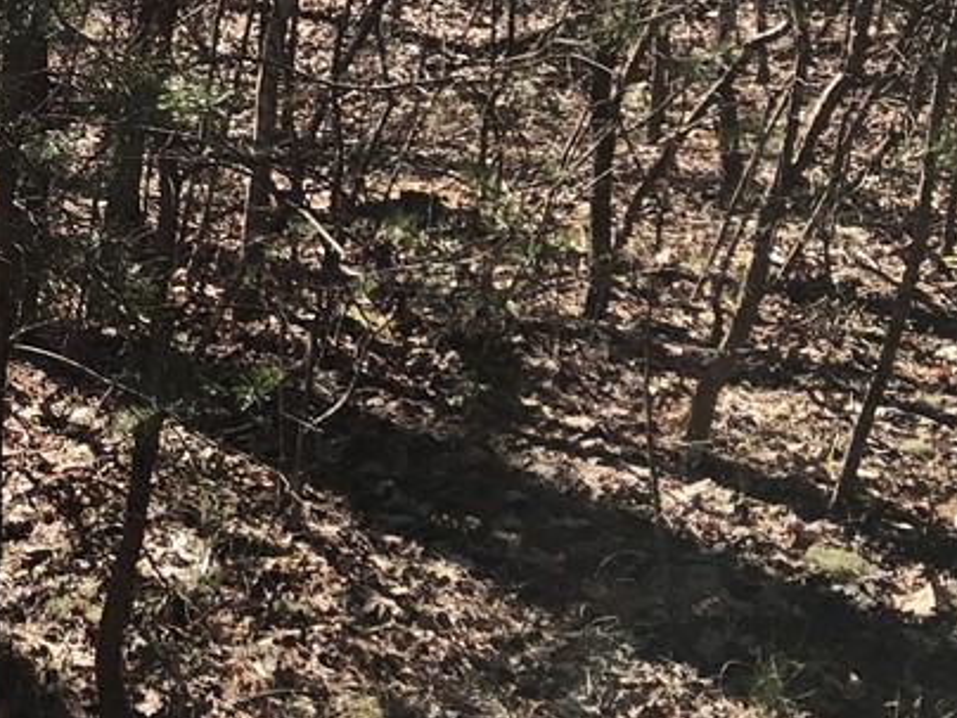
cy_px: -97
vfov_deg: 19.7
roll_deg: -5.0
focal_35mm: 71
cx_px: -218
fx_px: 1963
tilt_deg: +4.0
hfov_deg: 24.6
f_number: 1.8
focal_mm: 4
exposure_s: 1/484
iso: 20
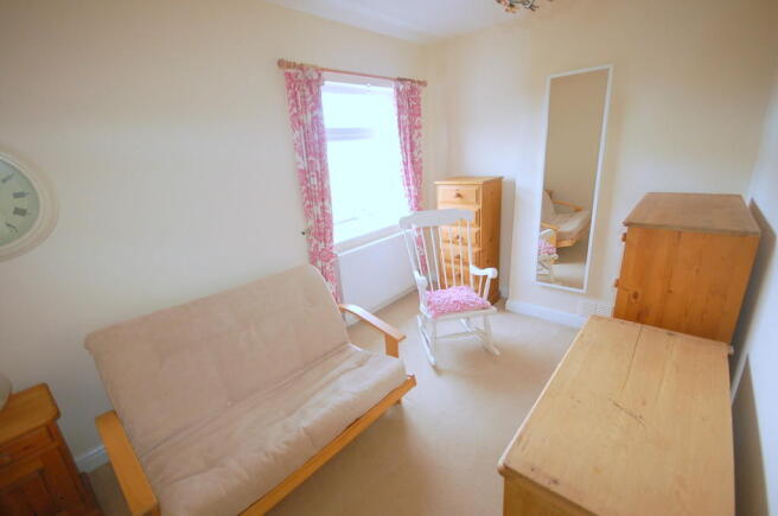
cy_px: 258
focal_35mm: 15
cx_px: 389
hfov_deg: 100.5
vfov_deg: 77.1
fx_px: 324
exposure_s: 1/100
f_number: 4
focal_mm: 10
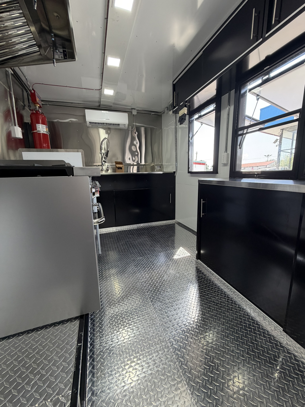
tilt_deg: -7.4
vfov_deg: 102.1
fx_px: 164
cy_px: 204
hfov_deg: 85.7
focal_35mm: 14
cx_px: 152
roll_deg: -1.1
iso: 200
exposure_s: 1/120
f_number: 2.2
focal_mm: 2.22
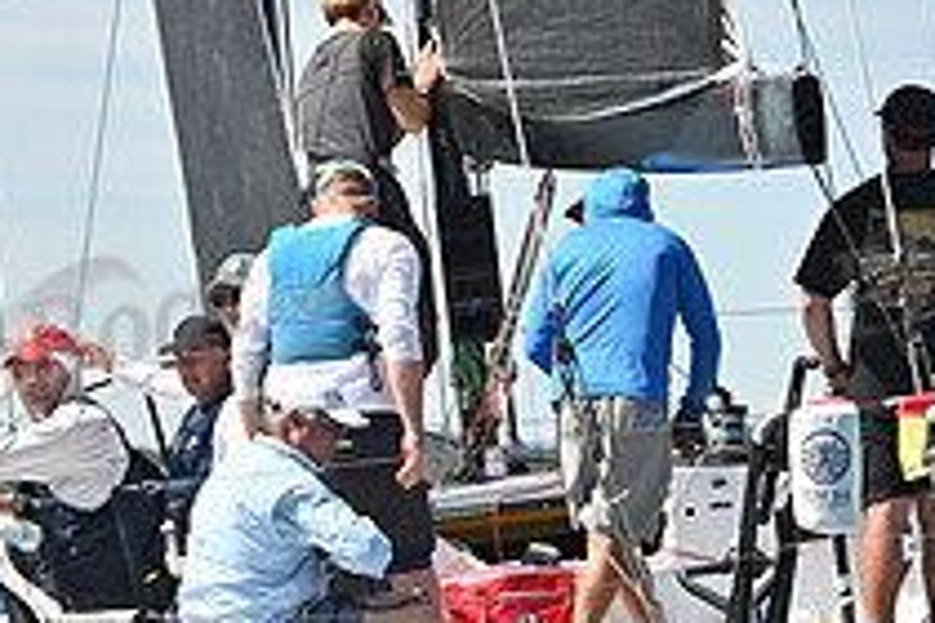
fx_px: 11115
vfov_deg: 3.2
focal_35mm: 428
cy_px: 518
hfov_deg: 4.8
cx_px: 606
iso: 250
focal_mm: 155
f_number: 4.5
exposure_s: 1/1000
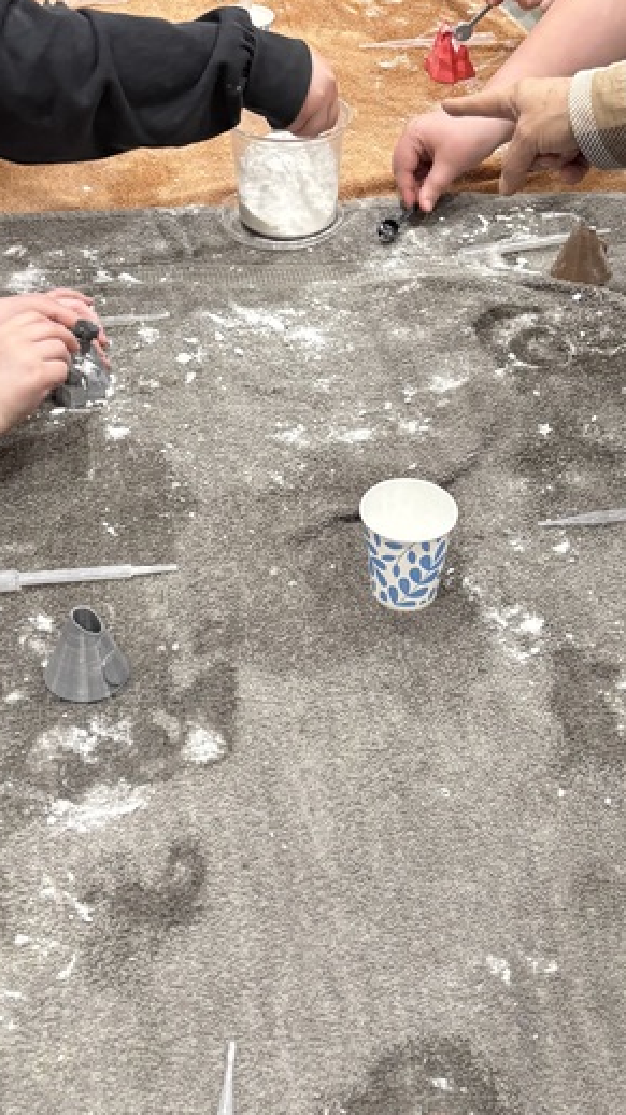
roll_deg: -1.5
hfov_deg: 21.4
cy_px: 314
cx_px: 355
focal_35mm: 56
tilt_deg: -32.4
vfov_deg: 36.6
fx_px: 1654
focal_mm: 5.96
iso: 160
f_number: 1.6
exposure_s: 1/60
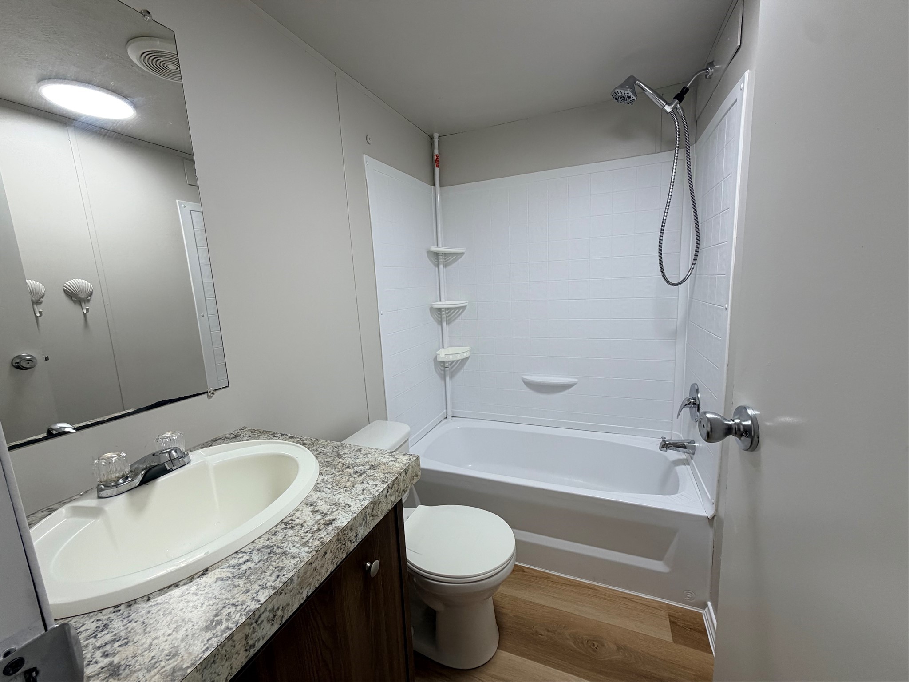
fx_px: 368
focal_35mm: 14
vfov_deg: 85.7
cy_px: 341
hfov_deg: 102.1
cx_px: 454
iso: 125
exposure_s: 1/120
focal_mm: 2.22
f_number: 2.2
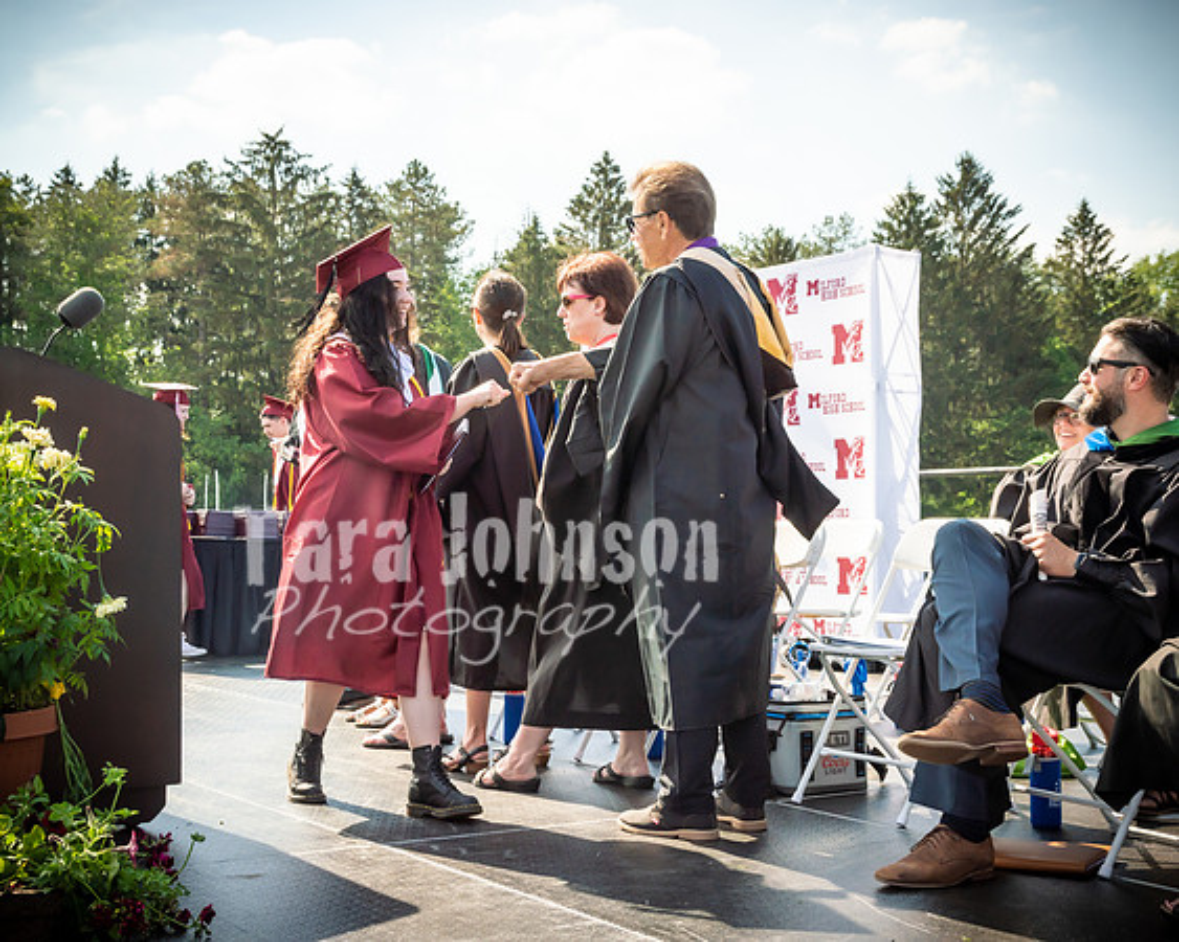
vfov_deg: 30.8
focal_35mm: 49
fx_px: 1712
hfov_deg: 38.0
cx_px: 590
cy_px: 471
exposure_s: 1/800
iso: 200
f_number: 7.1
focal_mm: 29
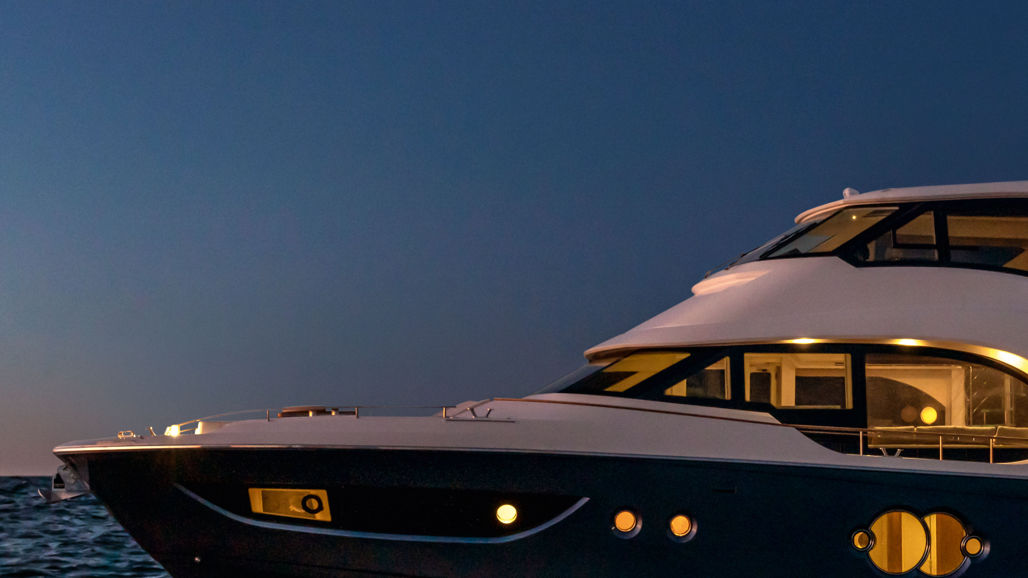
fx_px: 2181
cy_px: 338
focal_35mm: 80
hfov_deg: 26.2
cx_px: 776
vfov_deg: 15.1
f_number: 4
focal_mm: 38
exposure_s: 1/200
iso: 2000
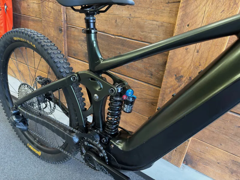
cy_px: 90
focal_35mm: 24
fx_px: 166
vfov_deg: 56.8
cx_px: 120
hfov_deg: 71.6
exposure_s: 1/33
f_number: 1.78
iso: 400
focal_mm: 6.76
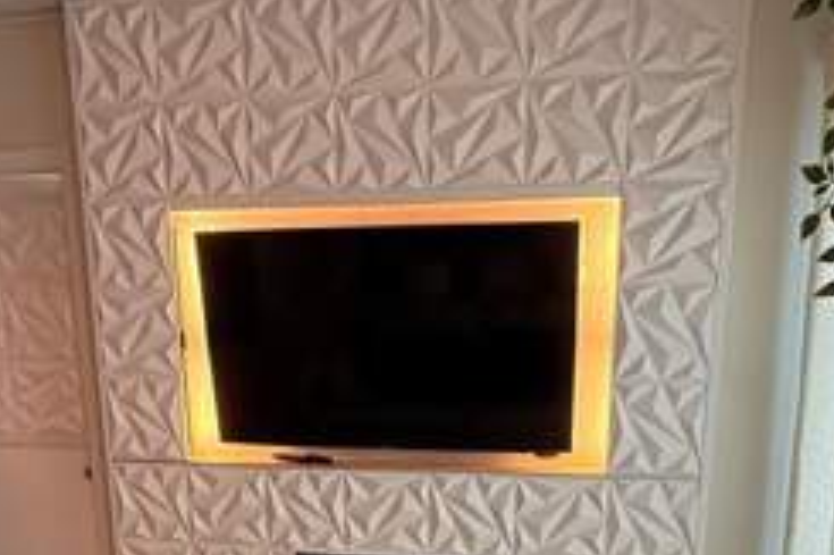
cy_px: 538
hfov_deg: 50.7
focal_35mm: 38
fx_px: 880
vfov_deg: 32.5
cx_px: 408
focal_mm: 2.22
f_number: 2.2
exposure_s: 1/120
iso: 200
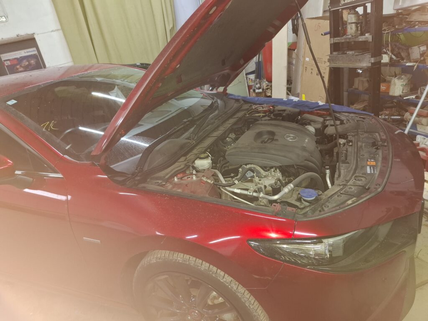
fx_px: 284
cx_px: 214
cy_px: 160
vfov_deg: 58.9
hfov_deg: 73.9
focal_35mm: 23
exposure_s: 1/25
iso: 50
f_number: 1.8
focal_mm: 5.54
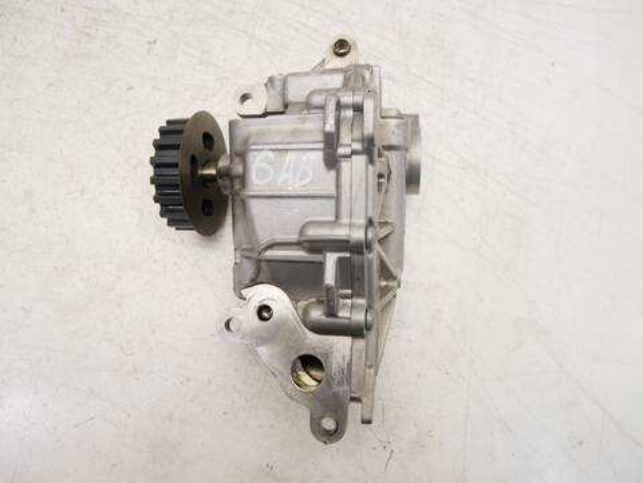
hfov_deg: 71.6
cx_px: 322
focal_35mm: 24
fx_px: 446
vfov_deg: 56.8
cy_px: 242
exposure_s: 1/60
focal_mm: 12
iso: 320
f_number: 3.5
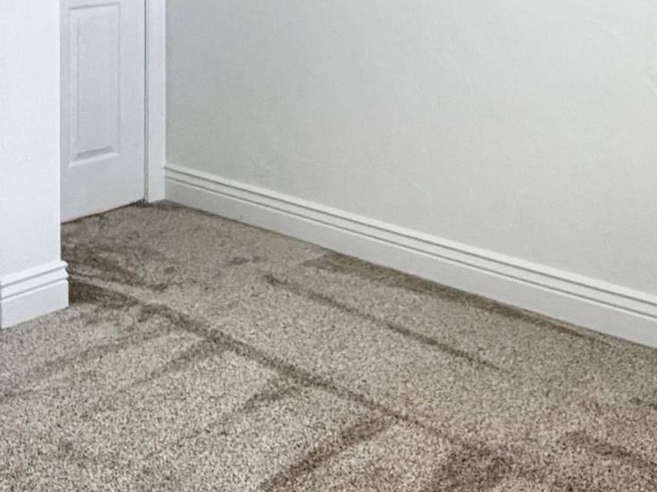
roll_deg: +0.8
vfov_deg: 22.9
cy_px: -116
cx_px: 555
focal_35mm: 58
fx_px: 1100
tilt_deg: -1.1
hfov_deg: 32.1
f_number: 2.2
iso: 320
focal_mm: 2.22
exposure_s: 1/120
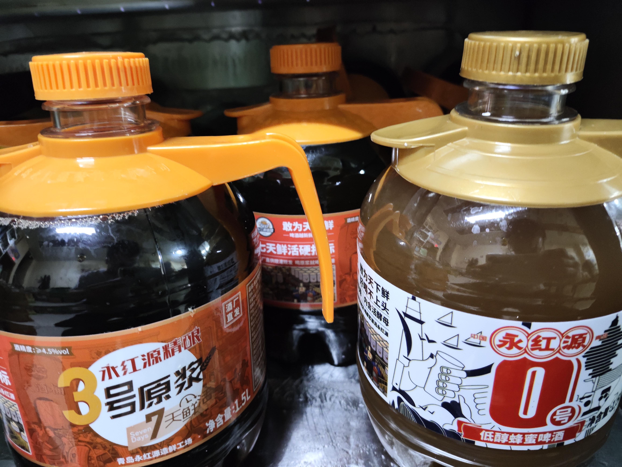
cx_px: 311
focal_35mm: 25
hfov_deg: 69.4
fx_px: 449
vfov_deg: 54.9
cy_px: 234
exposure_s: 1/20
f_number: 1.79
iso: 1401
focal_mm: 4.71
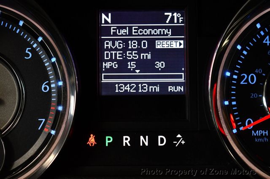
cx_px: 135
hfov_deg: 24.8
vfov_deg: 16.6
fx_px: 615
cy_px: 90
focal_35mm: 82
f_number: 5.6
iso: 2000
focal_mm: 55
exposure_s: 1/125
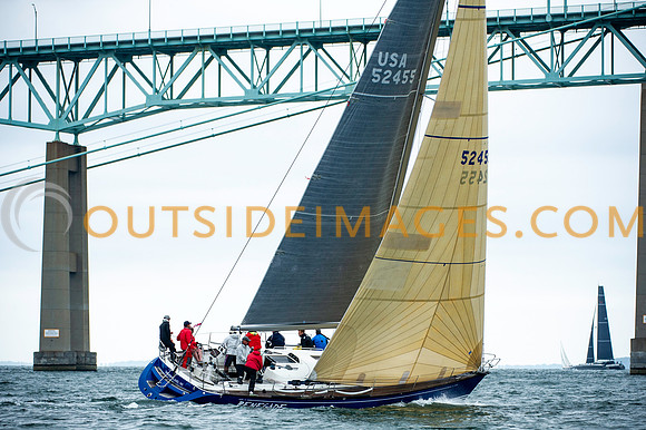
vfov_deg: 6.7
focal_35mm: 205
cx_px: 323
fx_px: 3673
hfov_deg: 10.1
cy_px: 215
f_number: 5
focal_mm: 200
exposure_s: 1/1250
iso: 500
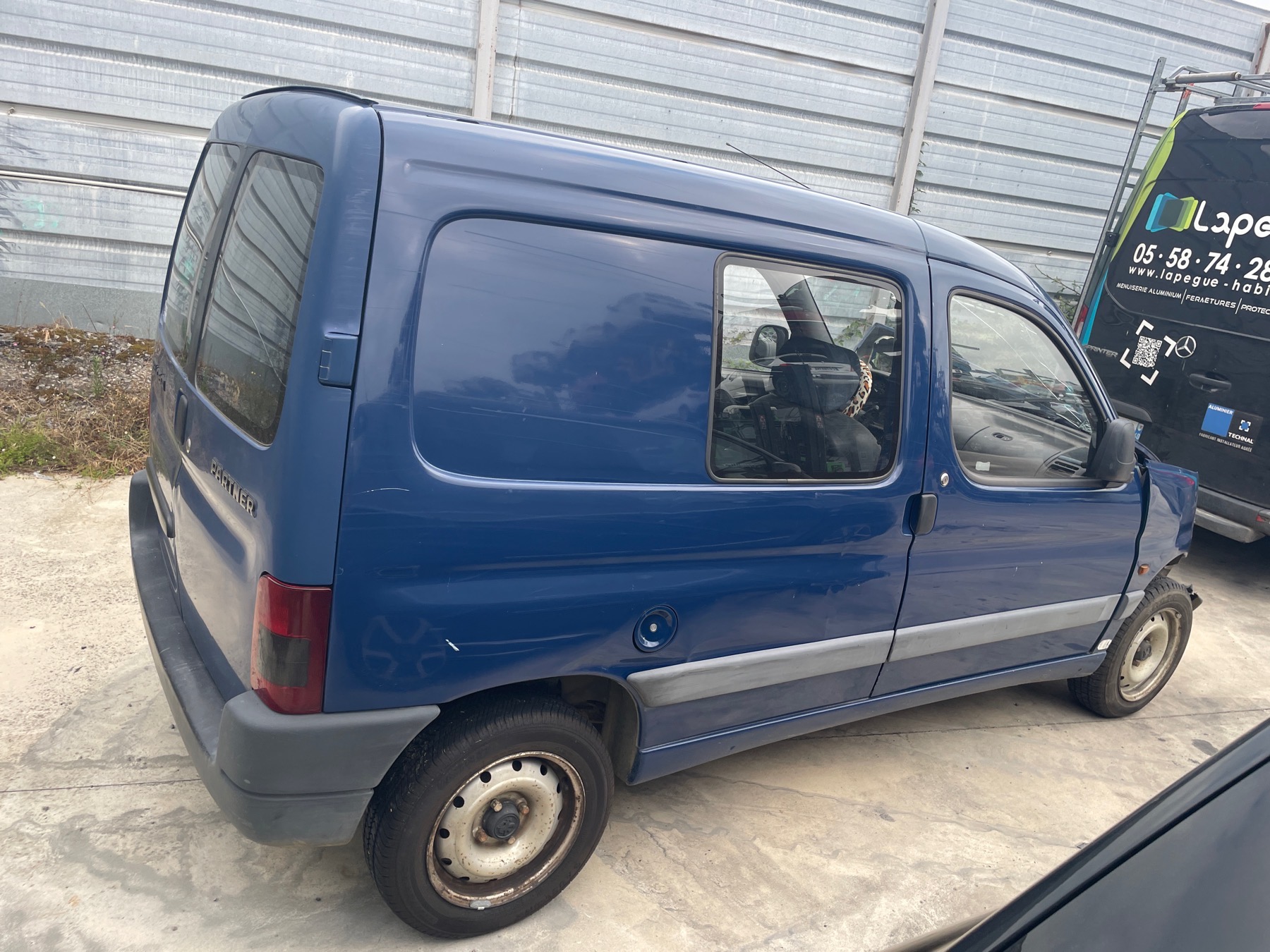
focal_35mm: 26
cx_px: 635
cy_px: 476
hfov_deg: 67.3
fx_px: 954
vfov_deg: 53.1
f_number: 1.6
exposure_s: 1/370
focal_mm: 4.2
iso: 32
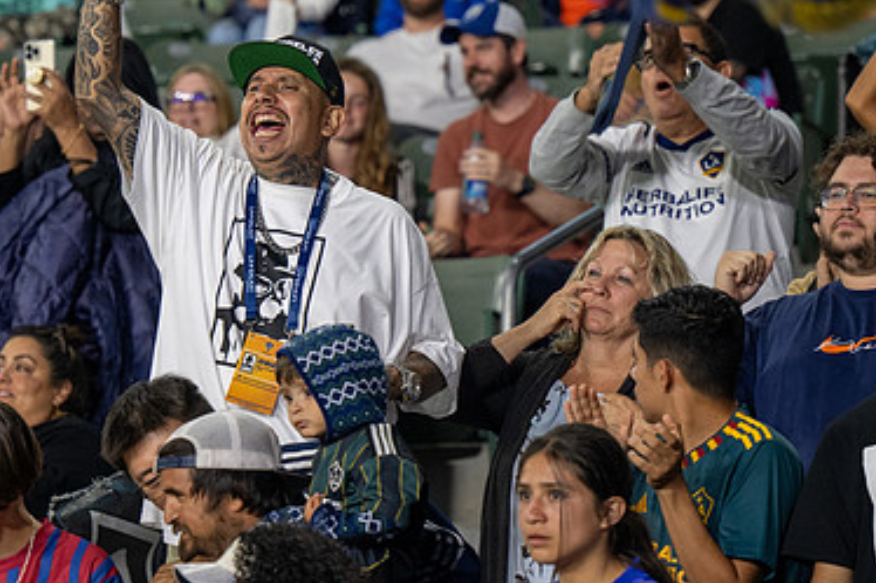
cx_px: 279
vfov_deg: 4.9
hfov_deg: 7.4
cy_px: 133
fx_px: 6786
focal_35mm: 279
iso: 720
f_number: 2.8
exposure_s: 1/200
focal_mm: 120
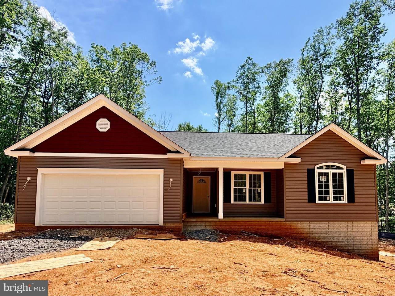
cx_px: 198
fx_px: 160
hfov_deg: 102.1
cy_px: 148
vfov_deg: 85.6
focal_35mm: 14
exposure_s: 1/770
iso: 25
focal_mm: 2.22
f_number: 2.2
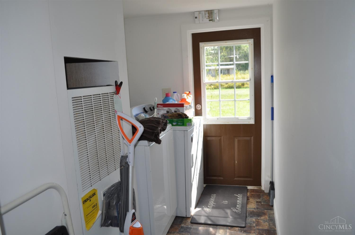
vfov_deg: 47.8
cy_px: 118
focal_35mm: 27
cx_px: 178
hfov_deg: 67.5
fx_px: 266
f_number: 4.5
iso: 200
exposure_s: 1/200
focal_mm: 18
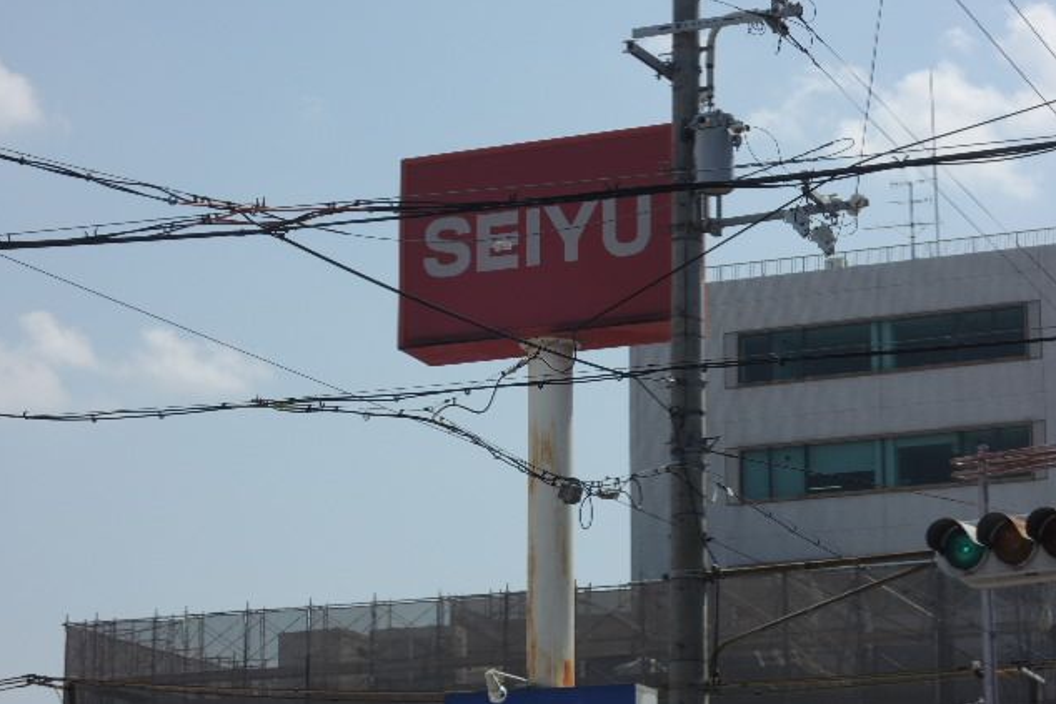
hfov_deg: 19.5
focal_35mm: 105
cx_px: 525
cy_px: 313
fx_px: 3081
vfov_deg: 13.0
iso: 100
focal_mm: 17.9
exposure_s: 1/640
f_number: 5.5
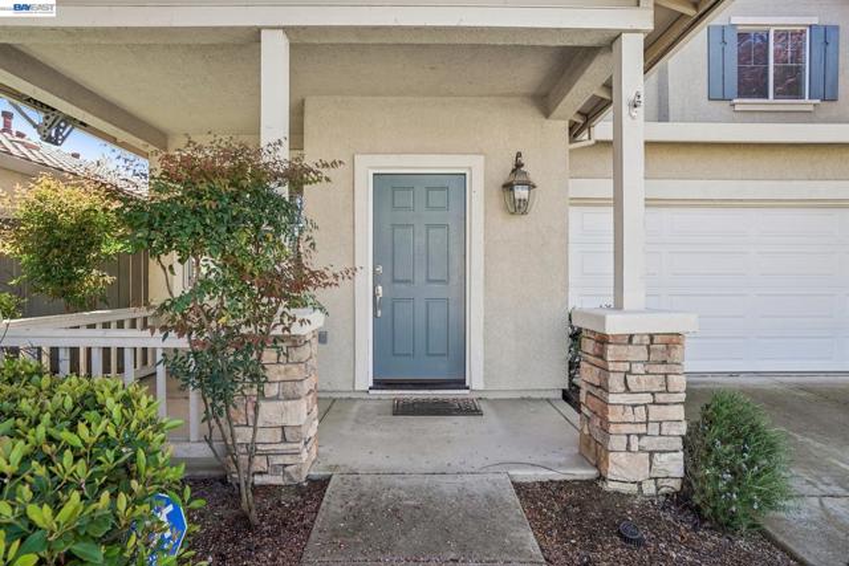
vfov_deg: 70.5
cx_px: 424
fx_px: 401
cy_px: 283
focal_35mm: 17
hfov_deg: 93.3
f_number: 8
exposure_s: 1/60
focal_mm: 17
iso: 250
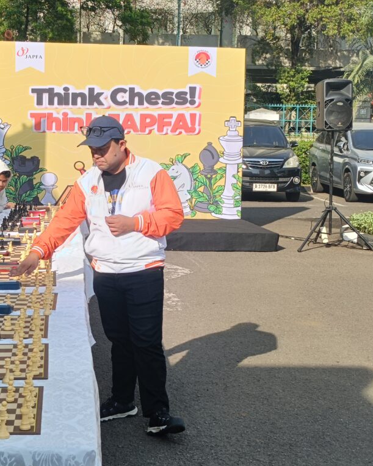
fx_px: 994
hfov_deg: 21.1
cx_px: 107
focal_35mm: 72
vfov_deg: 26.4
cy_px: 234
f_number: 1.7
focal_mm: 4.7
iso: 50
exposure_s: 1/377
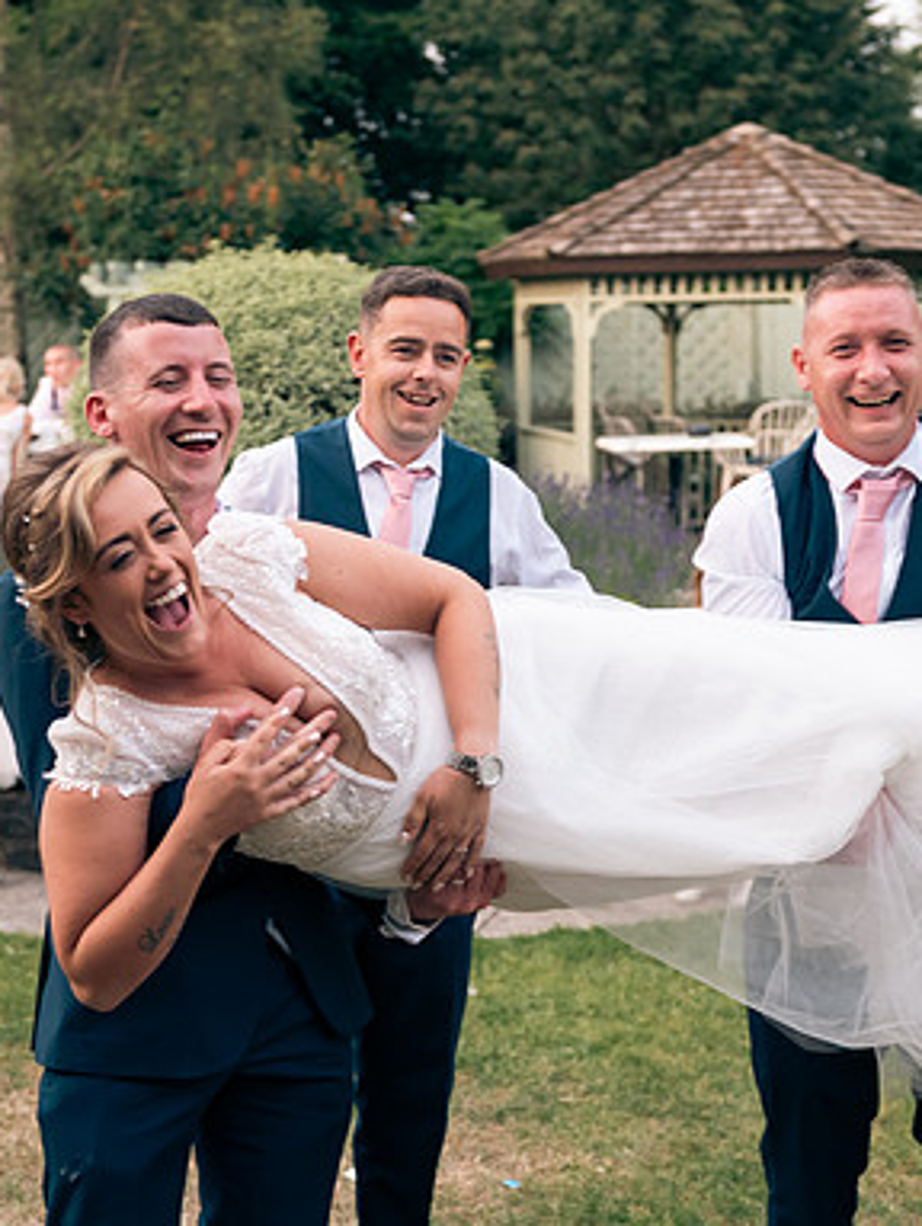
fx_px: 2269
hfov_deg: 23.0
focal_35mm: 64
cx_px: 426
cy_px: 616
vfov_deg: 30.2
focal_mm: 44
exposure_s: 1/160
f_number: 3.5
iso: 320
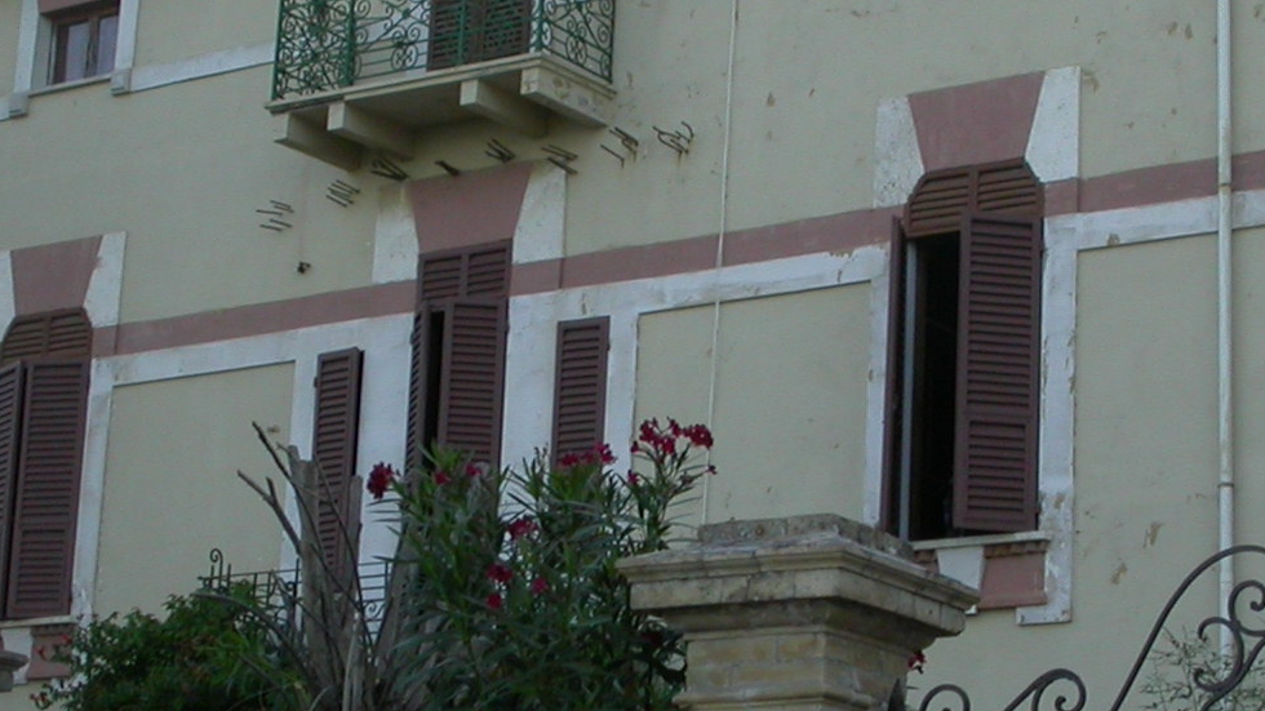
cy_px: 369
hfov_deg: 22.2
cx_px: 749
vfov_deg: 12.6
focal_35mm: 96
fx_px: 3220
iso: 100
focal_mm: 7.85
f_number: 5.3
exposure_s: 1/163
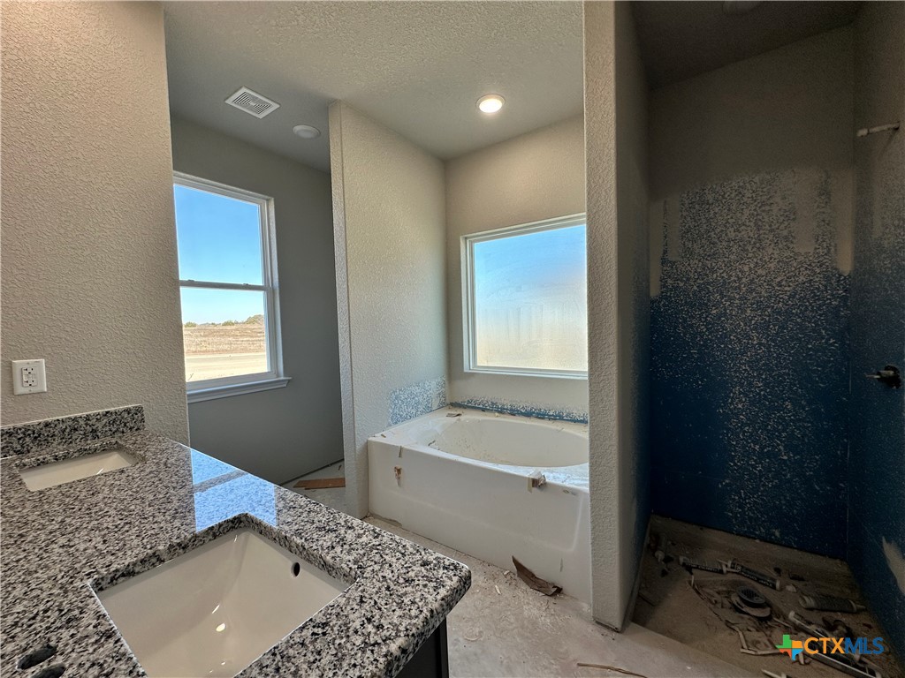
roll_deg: +2.0
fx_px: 366
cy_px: 339
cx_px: 452
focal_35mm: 14
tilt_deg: -2.4
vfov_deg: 85.7
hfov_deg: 102.1
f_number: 2.2
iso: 40
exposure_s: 1/165
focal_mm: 2.22
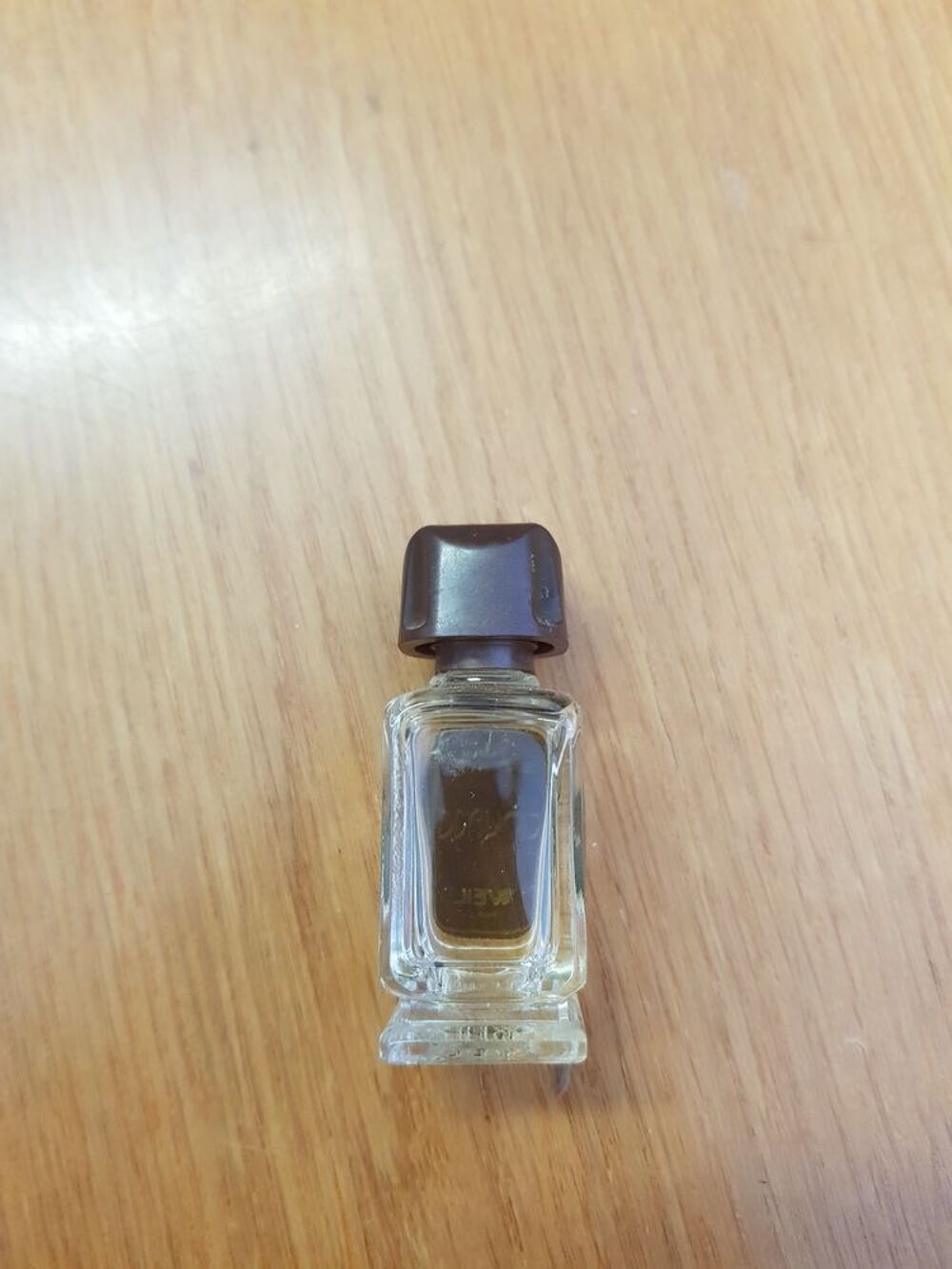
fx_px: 953
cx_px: 476
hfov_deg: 53.1
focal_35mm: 26
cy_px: 634
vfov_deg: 67.3
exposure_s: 1/26
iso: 250
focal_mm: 4.2
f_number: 1.7
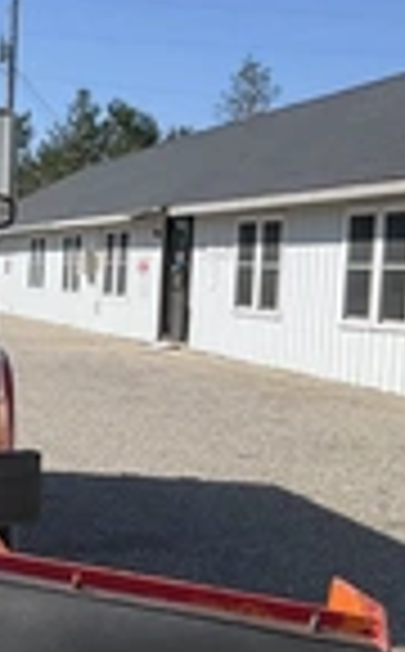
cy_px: 414
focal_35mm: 85
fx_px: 1509
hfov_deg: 14.0
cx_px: -266
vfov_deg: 24.3
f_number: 1.8
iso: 25
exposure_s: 1/1730
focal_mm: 3
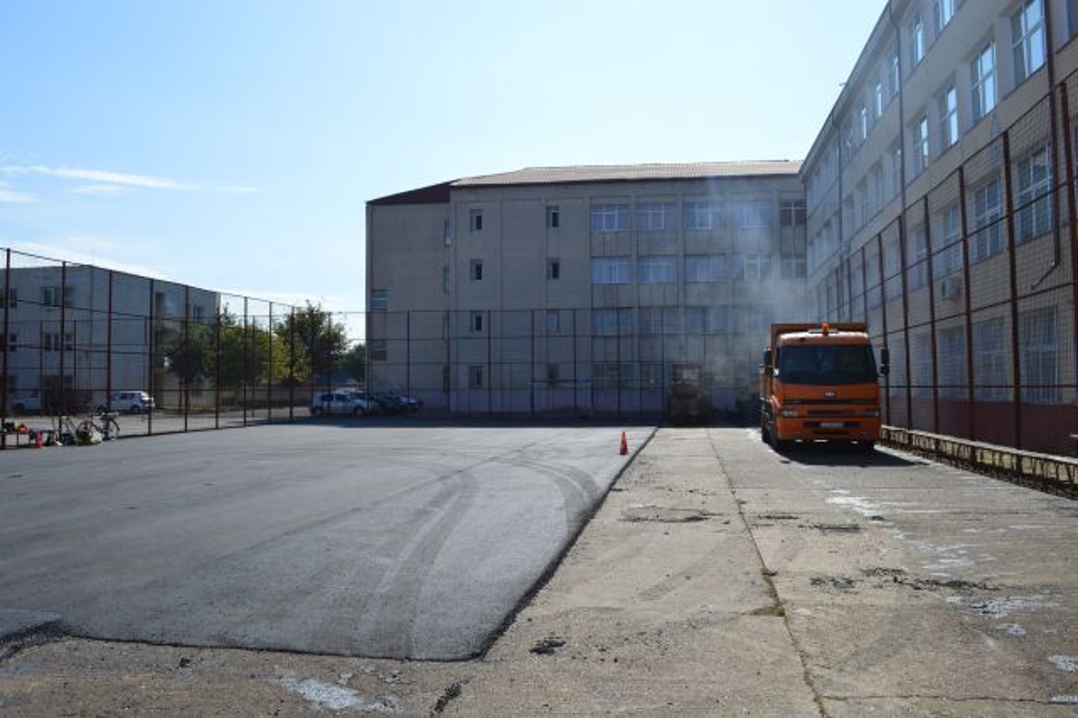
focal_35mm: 27
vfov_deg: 47.9
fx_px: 808
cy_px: 359
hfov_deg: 67.4
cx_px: 539
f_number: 9
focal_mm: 18
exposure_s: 1/320
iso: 100
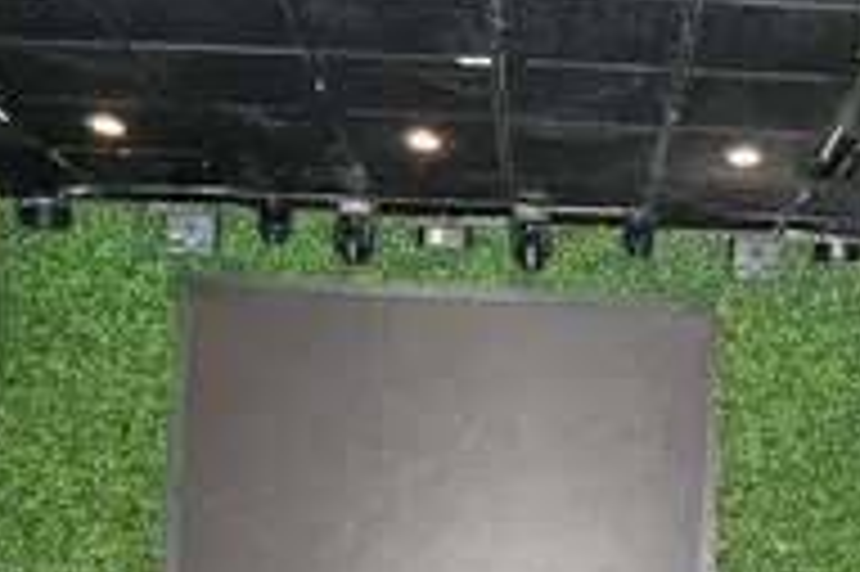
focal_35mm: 69
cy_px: 581
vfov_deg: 19.1
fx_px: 1647
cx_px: 635
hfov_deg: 28.9
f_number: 3.8
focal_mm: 22
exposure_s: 1/60
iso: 1100
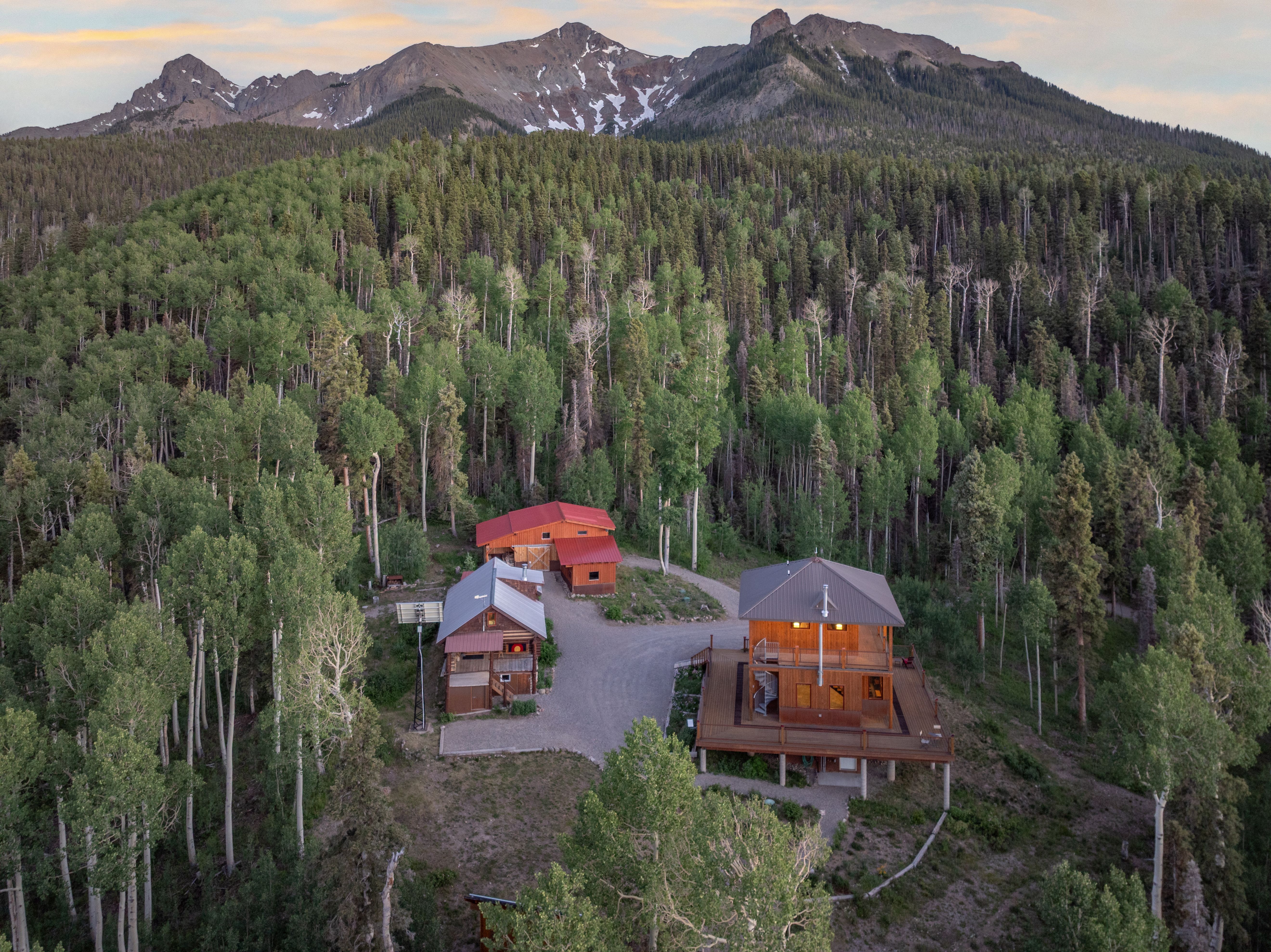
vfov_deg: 56.8
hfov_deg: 71.6
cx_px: 636
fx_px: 881
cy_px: 476
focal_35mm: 24
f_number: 2.8
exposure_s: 1/15
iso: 140
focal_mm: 12.29
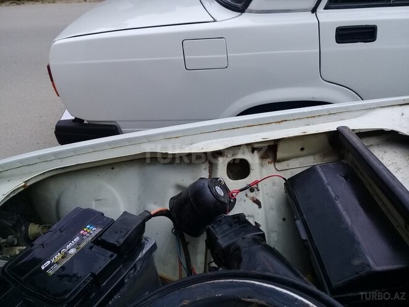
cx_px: 204
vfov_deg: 45.4
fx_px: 366
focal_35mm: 31
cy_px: 154
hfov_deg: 58.4
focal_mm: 3.3
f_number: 2.2
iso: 50
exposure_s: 1/1121
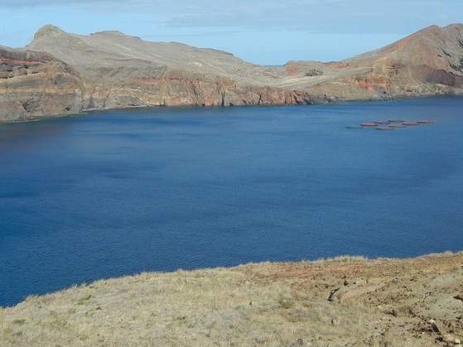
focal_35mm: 55
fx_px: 735
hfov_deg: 34.9
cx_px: 245
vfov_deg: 26.4
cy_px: 118
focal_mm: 5.4
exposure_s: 1/473
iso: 160
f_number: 7
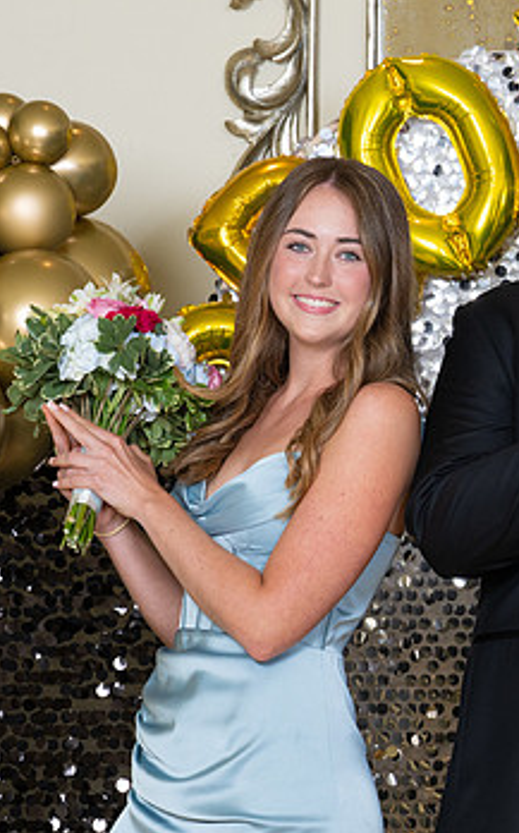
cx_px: 651
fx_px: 6778
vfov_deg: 7.0
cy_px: 485
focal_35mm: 299
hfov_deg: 4.4
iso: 320
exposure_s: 1/100
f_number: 8
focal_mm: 125
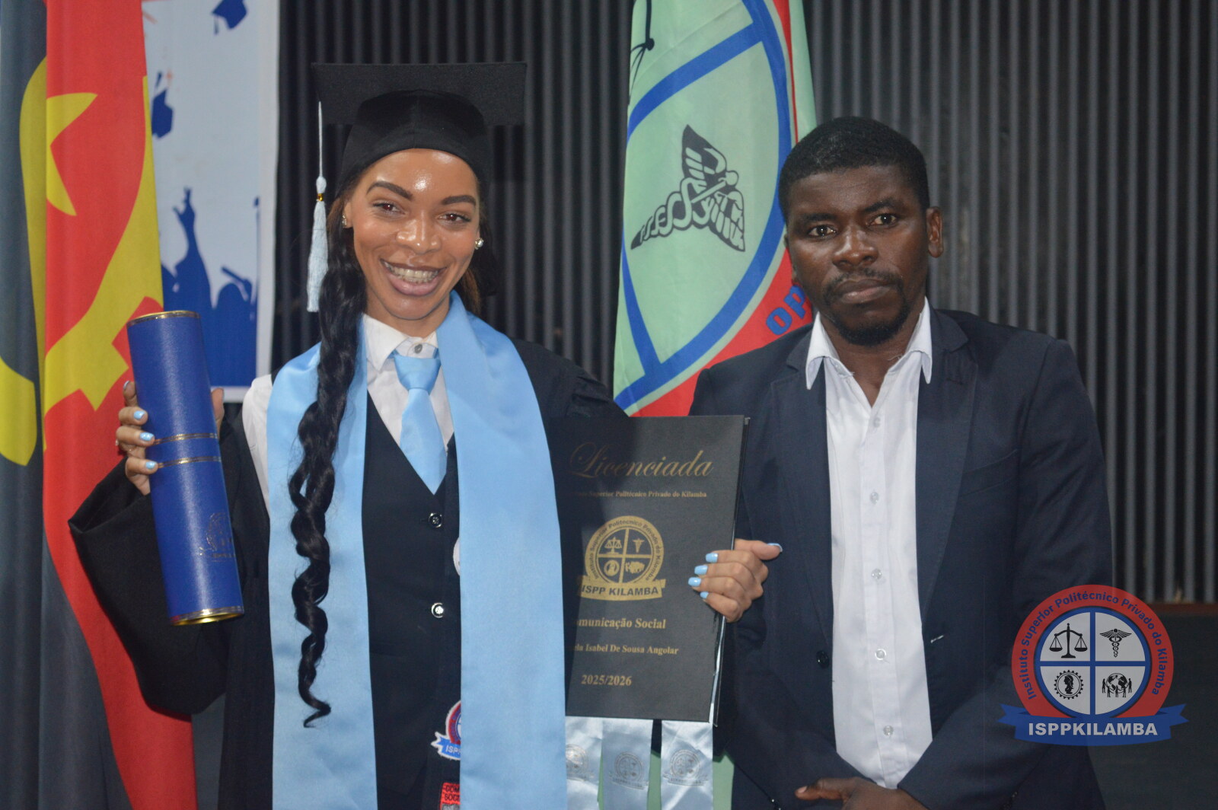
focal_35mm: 72
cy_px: 405
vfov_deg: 18.9
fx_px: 2434
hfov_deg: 28.1
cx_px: 609
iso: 1250
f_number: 5.6
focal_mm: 48
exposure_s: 1/60
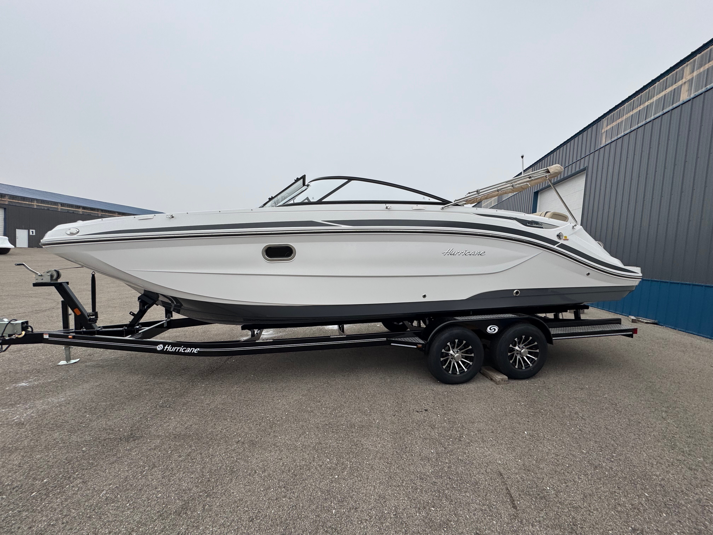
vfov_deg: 85.7
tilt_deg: -3.1
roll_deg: -2.8
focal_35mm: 14
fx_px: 288
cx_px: 356
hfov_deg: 102.1
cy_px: 268
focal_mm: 2.22
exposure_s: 1/152
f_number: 2.2
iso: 40
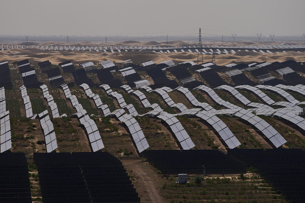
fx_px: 2541
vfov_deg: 4.6
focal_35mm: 300
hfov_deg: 6.9
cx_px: 152
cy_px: 102
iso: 100
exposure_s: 1/4000
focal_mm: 200
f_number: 4.5
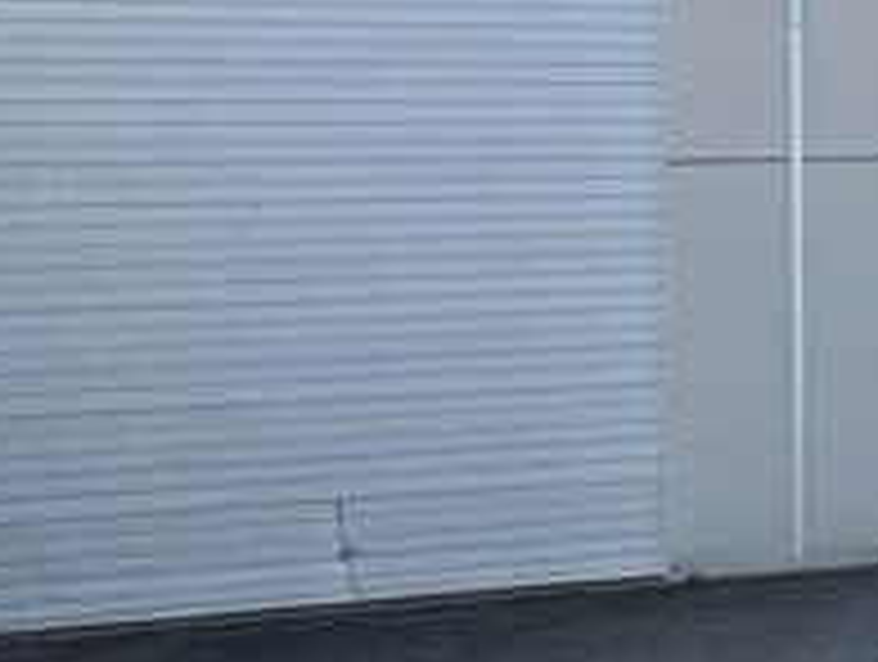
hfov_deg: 12.5
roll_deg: +3.8
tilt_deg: +4.7
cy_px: 176
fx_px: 2185
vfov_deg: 17.1
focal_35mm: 86
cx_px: 2458
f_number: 2.2
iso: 40
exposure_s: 1/578
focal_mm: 2.22
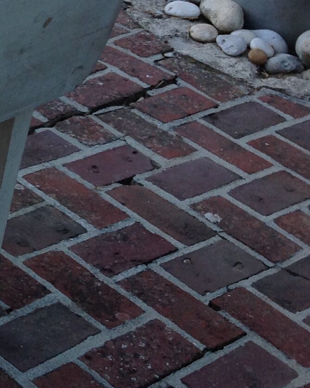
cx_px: -276
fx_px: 1216
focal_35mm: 106
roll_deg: -4.9
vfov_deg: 18.0
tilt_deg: -30.5
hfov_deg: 12.9
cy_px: 116
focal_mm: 4.28
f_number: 2.4
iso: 50
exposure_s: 1/504
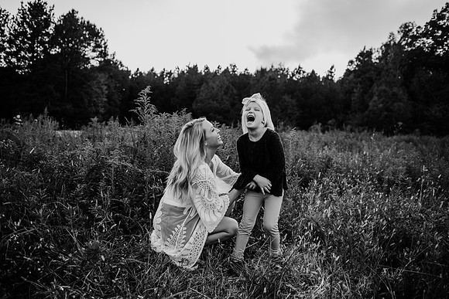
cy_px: 150
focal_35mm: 24
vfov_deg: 53.2
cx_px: 224
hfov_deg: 73.7
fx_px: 299
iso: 250
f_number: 2.5
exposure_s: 1/1250
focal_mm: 24
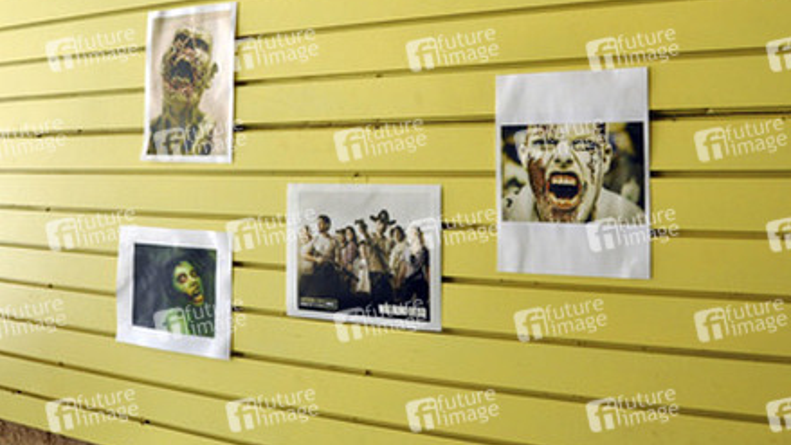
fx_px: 608
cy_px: 186
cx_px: 404
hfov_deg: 66.1
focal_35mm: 29
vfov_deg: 40.1
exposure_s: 1/100
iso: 1000
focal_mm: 18
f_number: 5
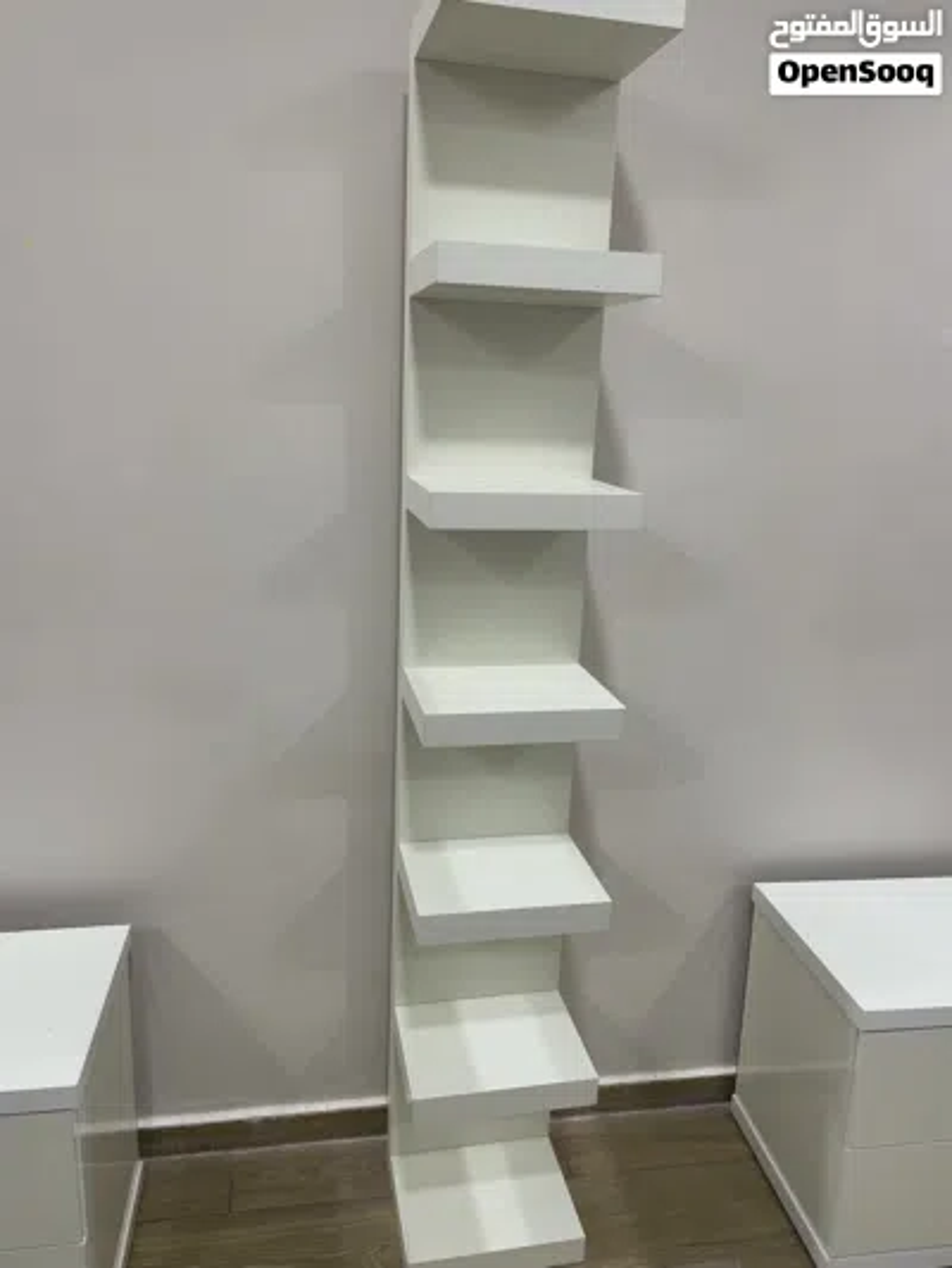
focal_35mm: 26
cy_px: 634
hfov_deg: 53.1
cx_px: 476
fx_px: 953
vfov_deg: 67.3
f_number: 1.6
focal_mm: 4.2
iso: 64
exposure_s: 1/50
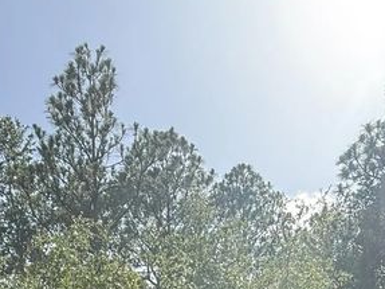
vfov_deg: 21.9
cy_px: 479
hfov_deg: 37.6
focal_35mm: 50
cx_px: 268
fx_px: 556
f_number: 2.2
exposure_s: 1/709
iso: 50
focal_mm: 2.22
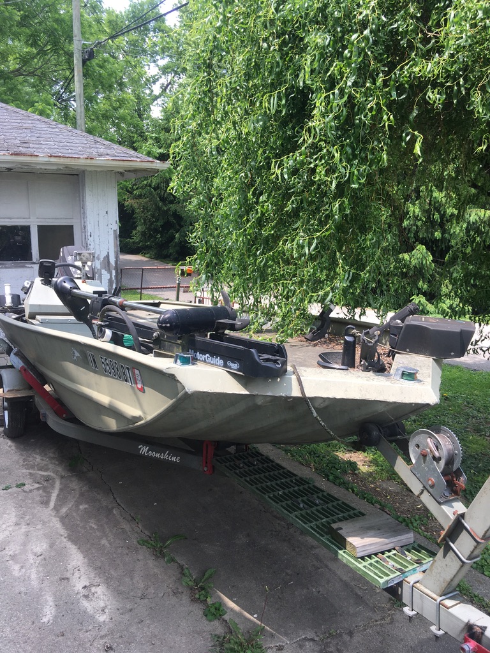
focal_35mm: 29
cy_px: 326
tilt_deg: -13.5
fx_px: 547
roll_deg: -1.7
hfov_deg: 48.2
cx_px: 245
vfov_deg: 61.7
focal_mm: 4.15
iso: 25
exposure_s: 1/277
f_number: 2.2
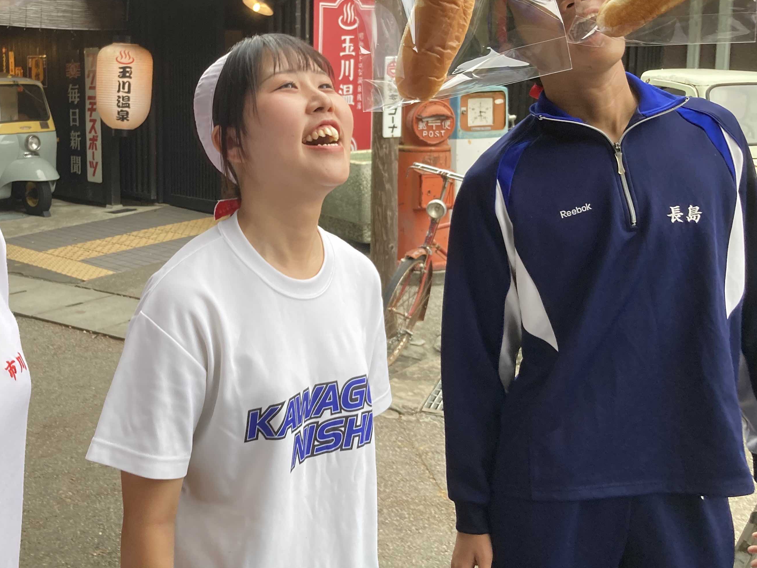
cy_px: 198
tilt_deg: -6.7
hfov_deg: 42.6
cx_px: 200
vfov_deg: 33.4
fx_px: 940
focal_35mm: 43
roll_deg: +1.0
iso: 80
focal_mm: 3.99
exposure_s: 1/66
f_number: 1.8
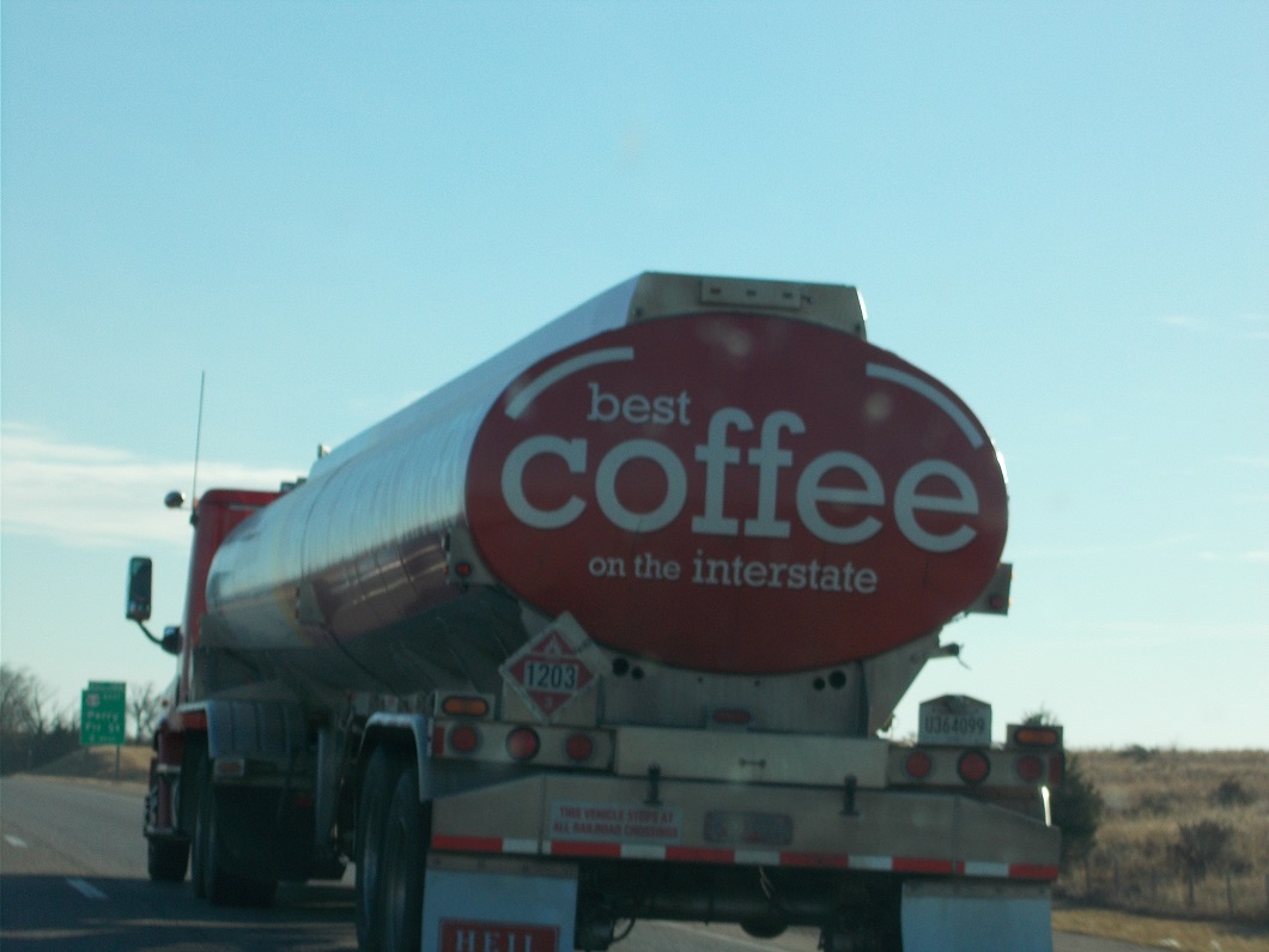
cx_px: 634
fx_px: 4766
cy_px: 476
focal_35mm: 130
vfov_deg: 11.4
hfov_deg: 15.2
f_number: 6.5
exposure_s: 1/200
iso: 80
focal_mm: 23
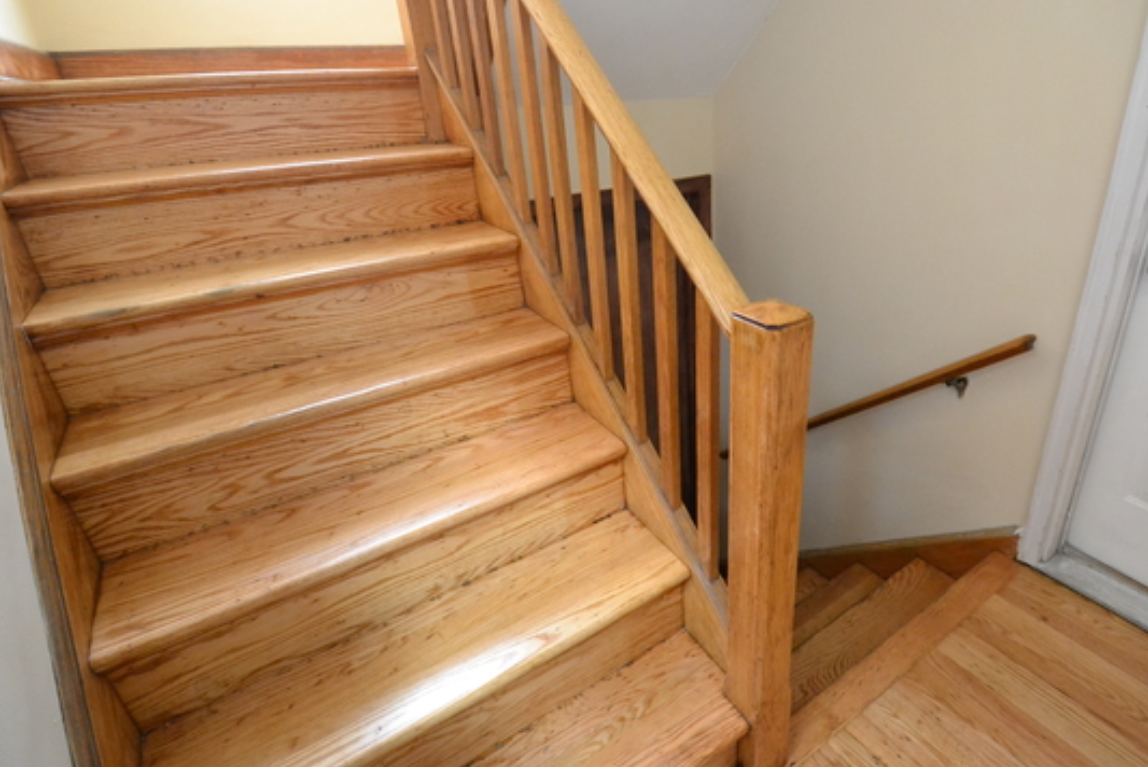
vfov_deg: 67.3
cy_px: 348
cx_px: 661
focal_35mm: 18
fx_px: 574
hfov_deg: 89.3
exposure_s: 1/60
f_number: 3.5
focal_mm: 10
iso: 2800
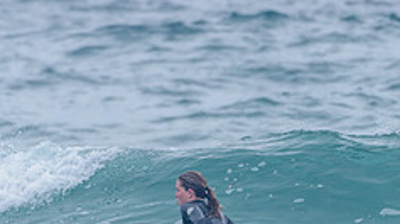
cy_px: 236
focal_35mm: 1571
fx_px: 16653
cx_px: 229
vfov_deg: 0.8
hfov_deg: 1.4
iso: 160
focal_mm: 500
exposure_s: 1/2000
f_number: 5.6
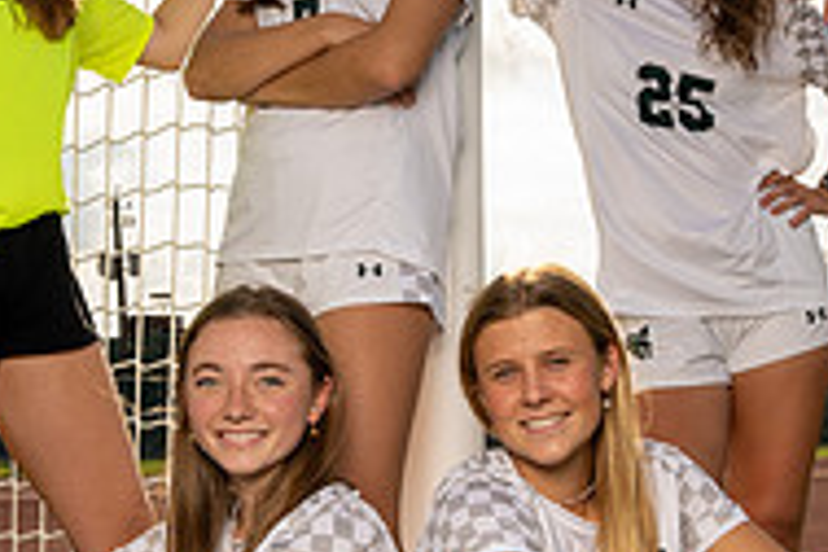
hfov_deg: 22.8
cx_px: 337
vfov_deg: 15.3
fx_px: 2047
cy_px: 344
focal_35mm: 89
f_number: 9
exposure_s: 1/250
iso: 100
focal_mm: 29
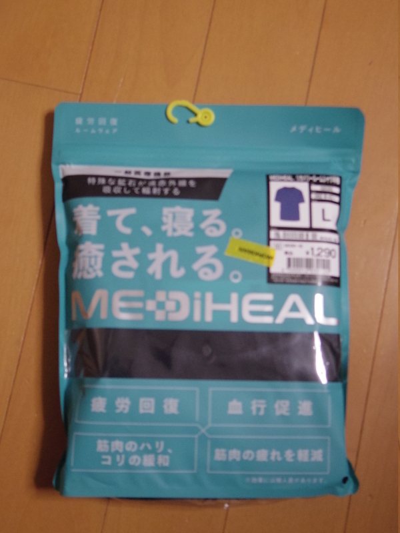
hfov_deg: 30.9
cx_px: 200
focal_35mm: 47
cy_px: 266
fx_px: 724
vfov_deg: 40.4
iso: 800
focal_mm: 8.5
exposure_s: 1/60
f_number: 1.9
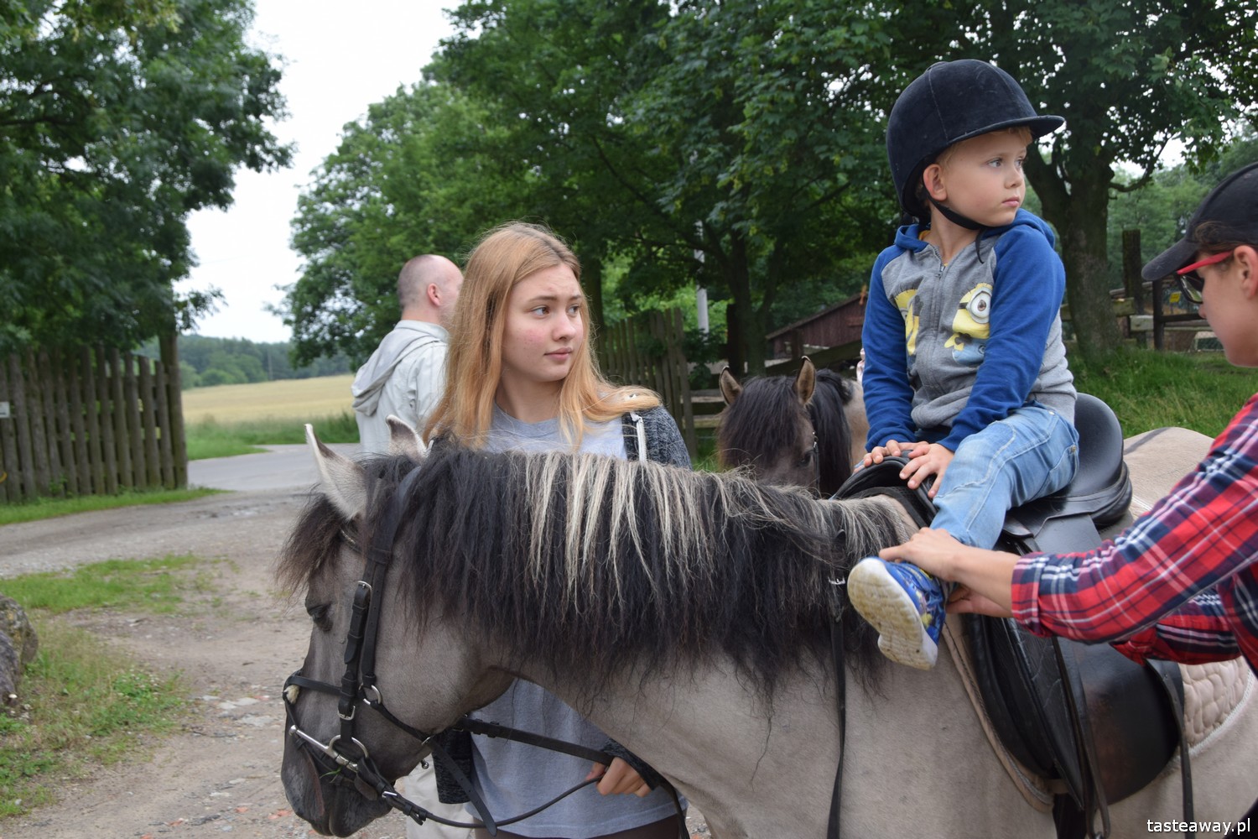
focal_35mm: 44
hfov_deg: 45.0
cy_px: 420
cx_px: 629
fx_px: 1520
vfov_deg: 30.8
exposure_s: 1/160
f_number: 6.3
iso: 400
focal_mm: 29
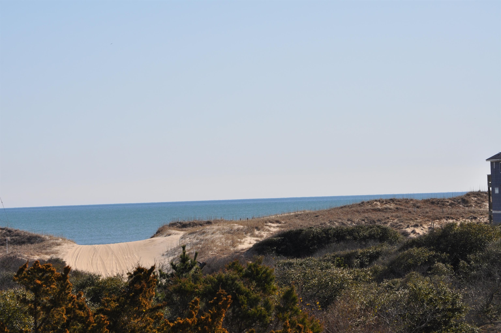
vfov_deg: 9.3
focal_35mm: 147
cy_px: 166
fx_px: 2043
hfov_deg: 14.0
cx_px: 250
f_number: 10
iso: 200
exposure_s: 1/400
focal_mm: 98
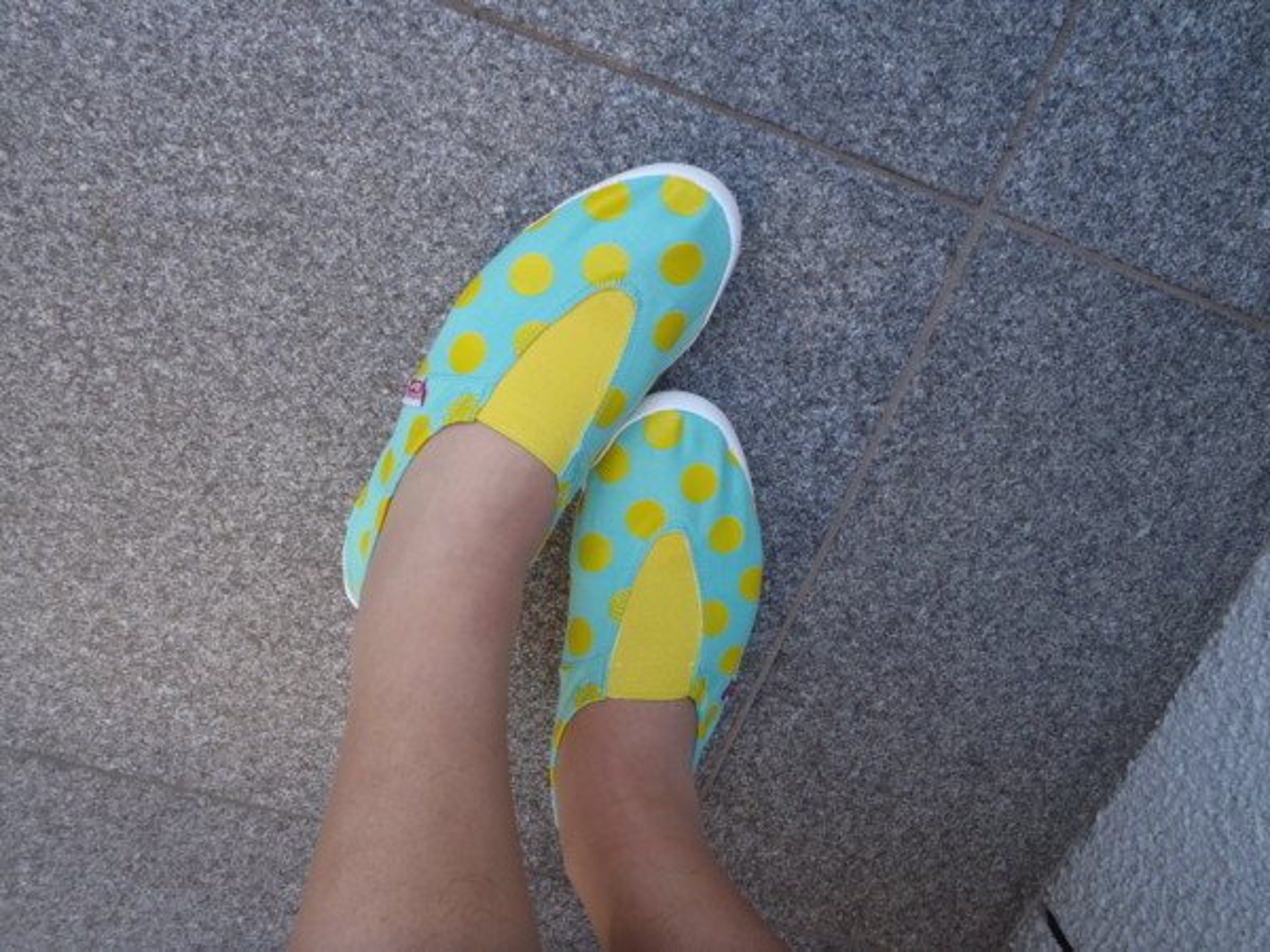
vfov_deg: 49.7
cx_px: 635
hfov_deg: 63.4
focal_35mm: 28
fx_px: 1027
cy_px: 476
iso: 80
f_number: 3.9
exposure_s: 1/80
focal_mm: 5
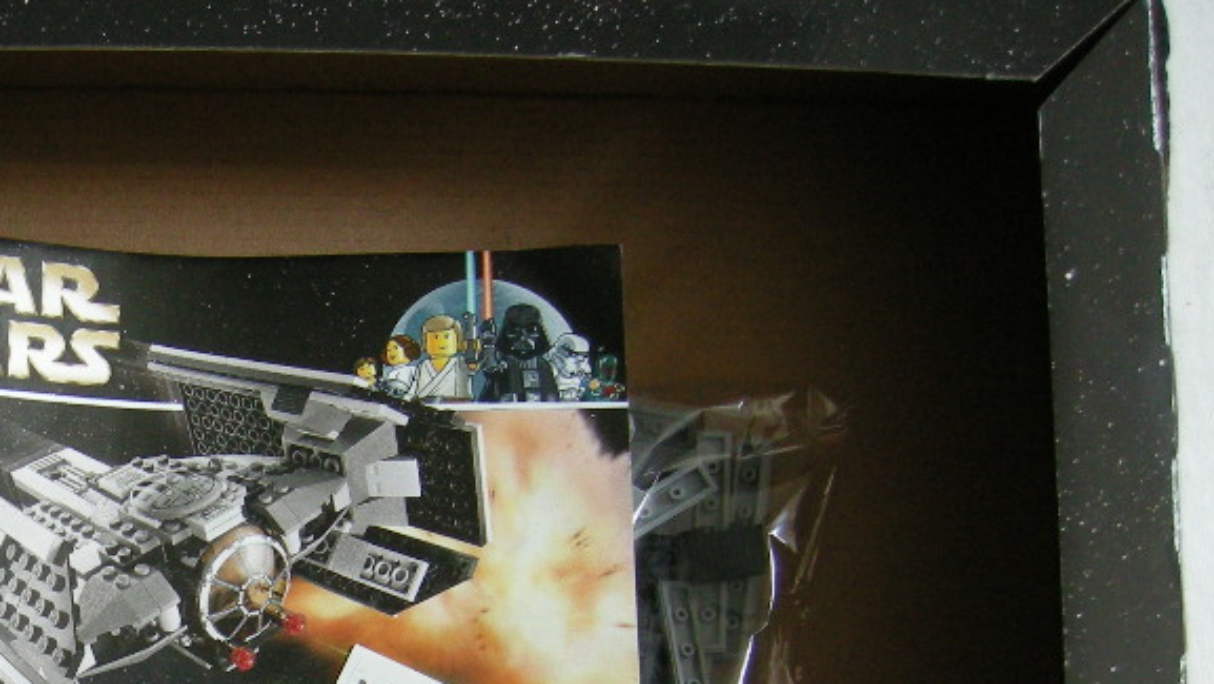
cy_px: 930
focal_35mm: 87
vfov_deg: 13.3
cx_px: -42
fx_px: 2801
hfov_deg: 23.3
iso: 174
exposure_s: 1/59.8
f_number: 2.7
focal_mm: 7.5
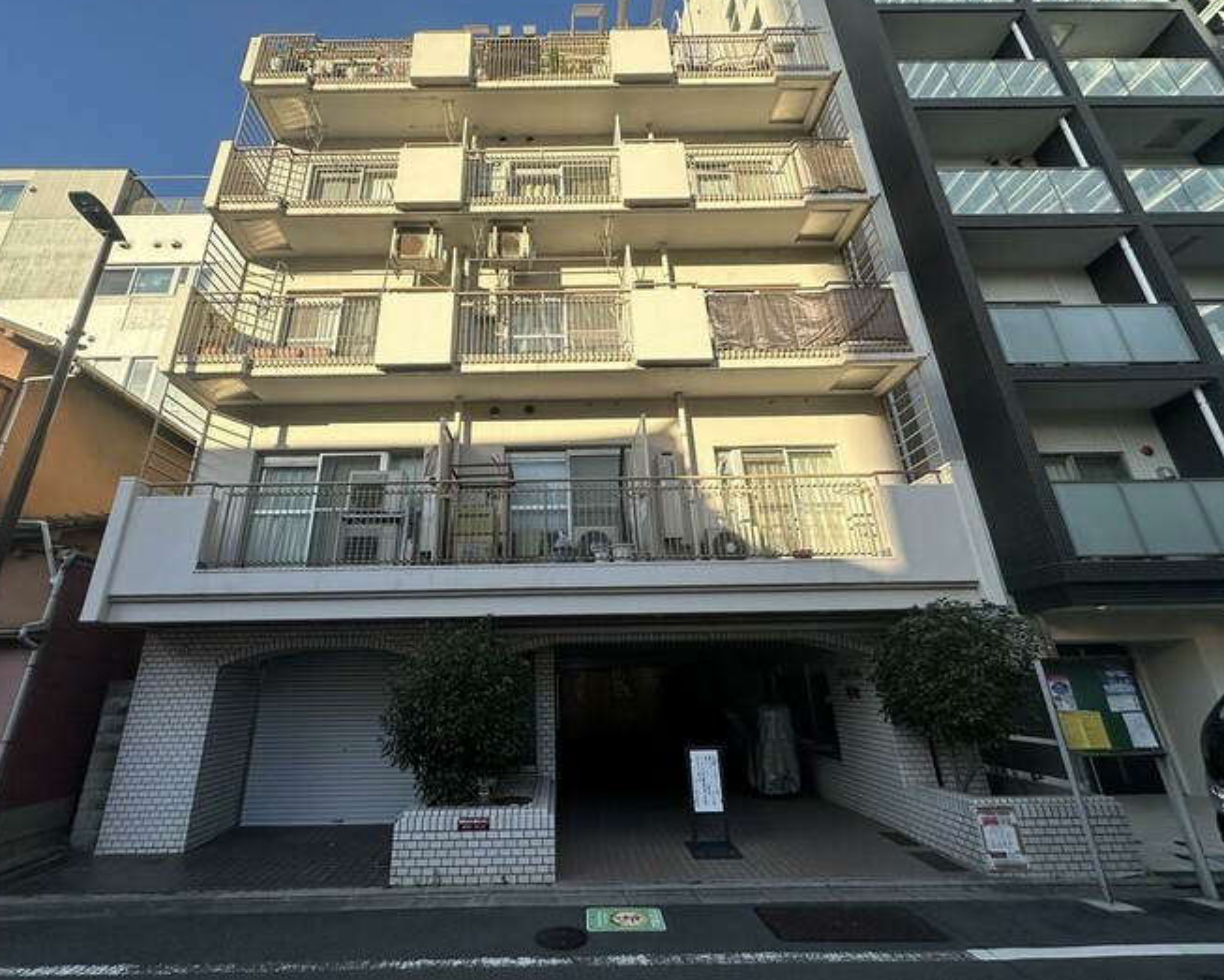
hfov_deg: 96.5
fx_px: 544
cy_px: 478
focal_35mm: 15
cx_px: 560
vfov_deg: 84.1
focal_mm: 2.22
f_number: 2.2
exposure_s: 1/988
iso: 50
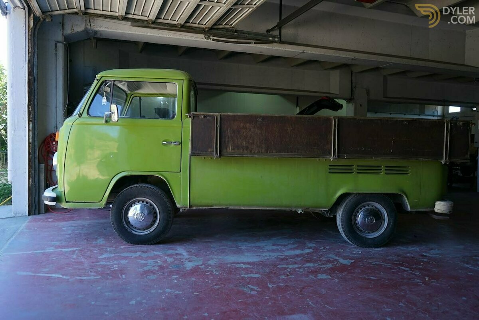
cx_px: 240
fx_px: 373
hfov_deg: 65.5
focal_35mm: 28
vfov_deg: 46.4
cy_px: 160
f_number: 5
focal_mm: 28
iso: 400
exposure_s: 1/160
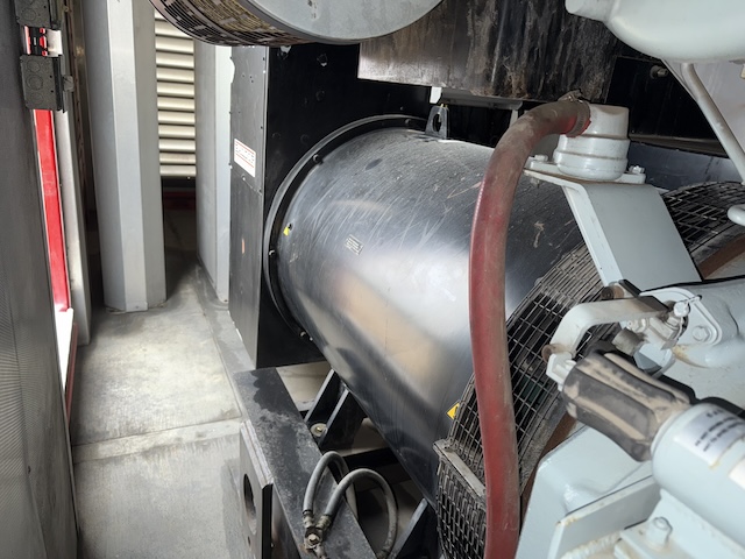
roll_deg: -4.4
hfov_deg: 71.6
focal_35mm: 24
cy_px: 280
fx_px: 517
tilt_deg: -20.1
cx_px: 372
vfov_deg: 56.8
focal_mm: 6.76
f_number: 1.78
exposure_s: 1/34
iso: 100
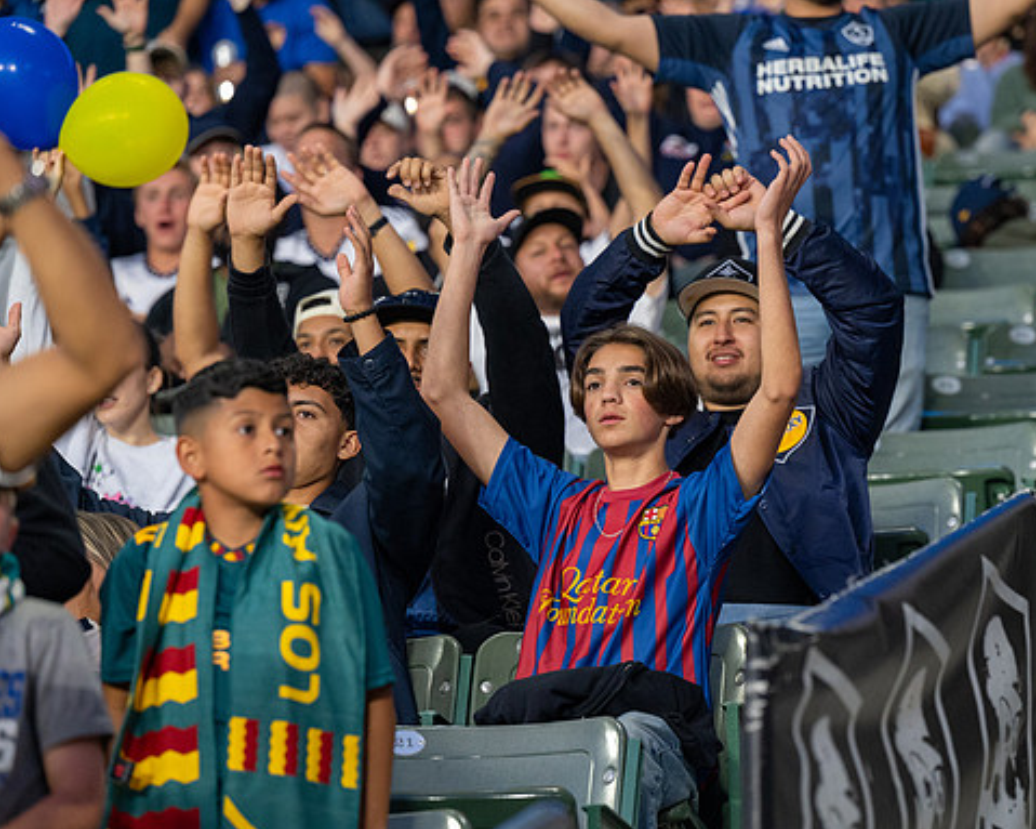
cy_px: 416
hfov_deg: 10.0
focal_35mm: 193
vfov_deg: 8.0
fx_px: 5916
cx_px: 619
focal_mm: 170
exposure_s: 1/320
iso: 5000
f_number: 4
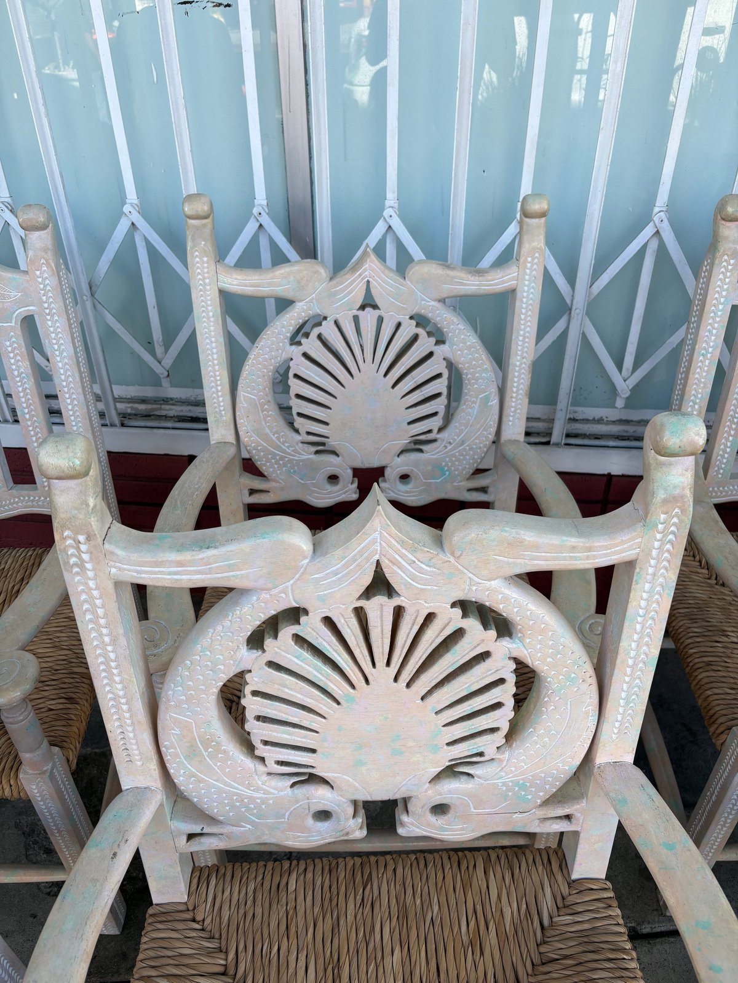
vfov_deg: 67.3
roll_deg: -0.4
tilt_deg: -35.0
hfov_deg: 53.1
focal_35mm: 26
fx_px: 739
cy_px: 492
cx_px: 369
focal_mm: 5.96
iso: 50
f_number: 1.6
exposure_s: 1/485
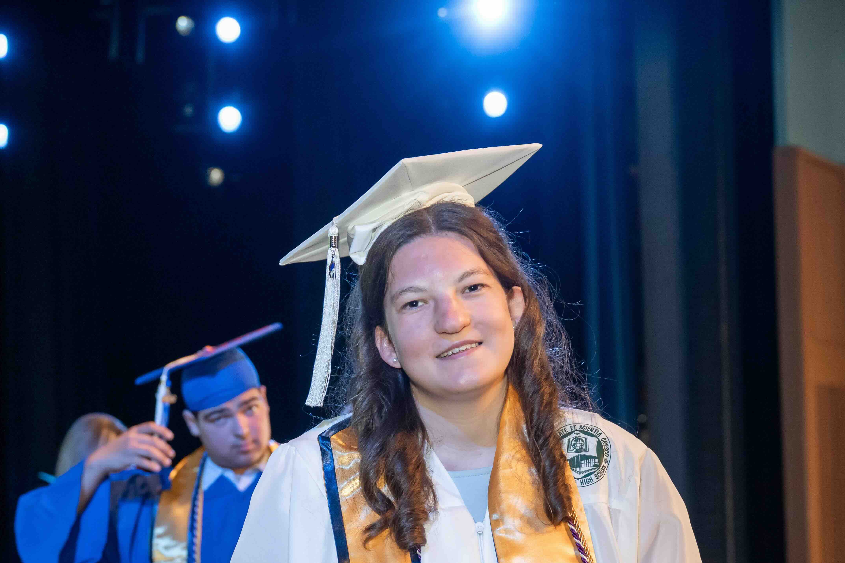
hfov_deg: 23.9
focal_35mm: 85
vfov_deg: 15.8
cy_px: 524
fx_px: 1995
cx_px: 369
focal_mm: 44
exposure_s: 1/250
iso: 1600
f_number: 3.5
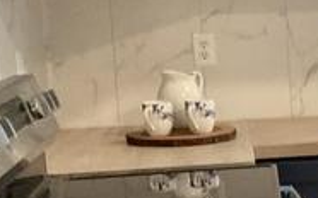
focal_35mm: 141
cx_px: 498
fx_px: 1221
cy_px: 128
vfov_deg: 9.3
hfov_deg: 13.8
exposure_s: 1/60
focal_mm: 3
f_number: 1.8
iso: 250
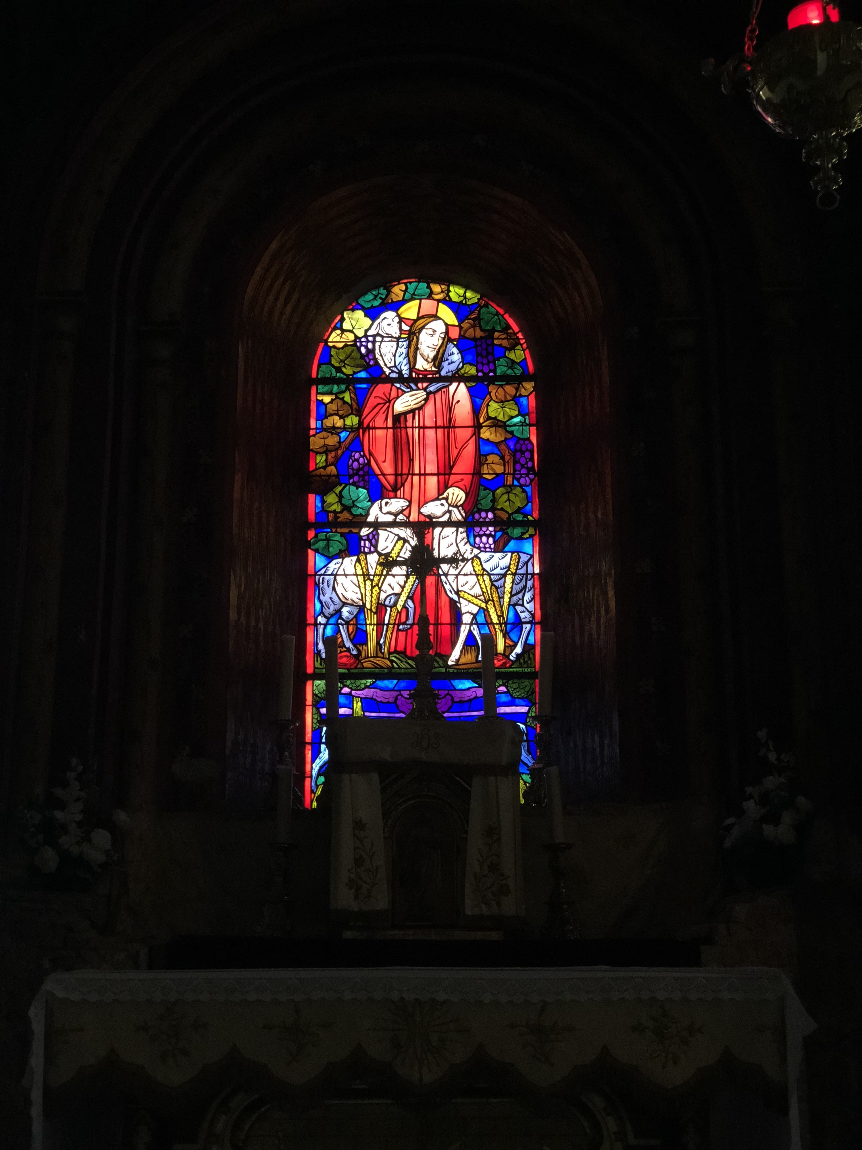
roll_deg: +0.9
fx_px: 1727
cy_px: 575
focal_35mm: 52
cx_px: 431
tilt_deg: +15.2
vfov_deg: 36.8
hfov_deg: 28.0
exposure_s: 1/40
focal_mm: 6
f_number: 2.4
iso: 100
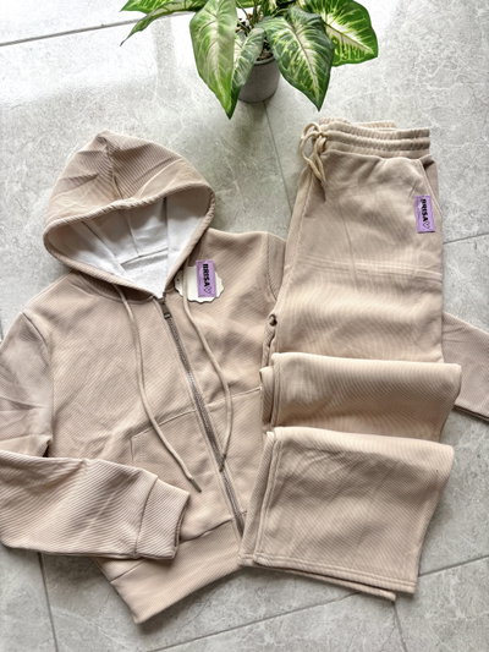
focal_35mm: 26
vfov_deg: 67.3
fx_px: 490
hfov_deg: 53.1
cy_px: 326
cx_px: 244
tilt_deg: -82.1
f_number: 1.6
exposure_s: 1/174
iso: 40
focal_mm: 5.96
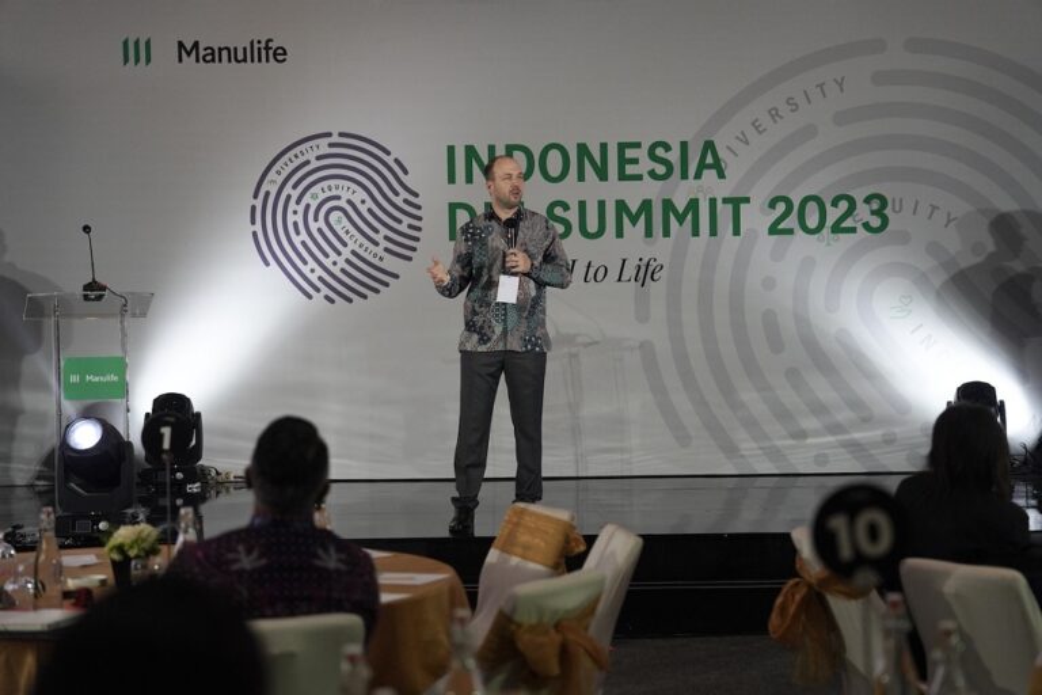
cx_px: 521
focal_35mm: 70
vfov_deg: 19.5
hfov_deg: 28.8
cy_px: 348
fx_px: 2026
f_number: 2.8
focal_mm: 70
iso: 2000
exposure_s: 1/1250
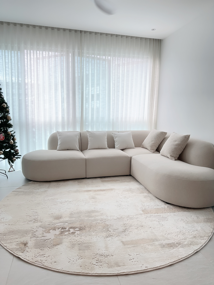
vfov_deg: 71.6
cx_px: 107
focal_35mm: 24
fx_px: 198
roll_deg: -1.9
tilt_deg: -8.2
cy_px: 142
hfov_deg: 56.8
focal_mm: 6.86
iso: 100
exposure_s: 1/137
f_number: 1.78
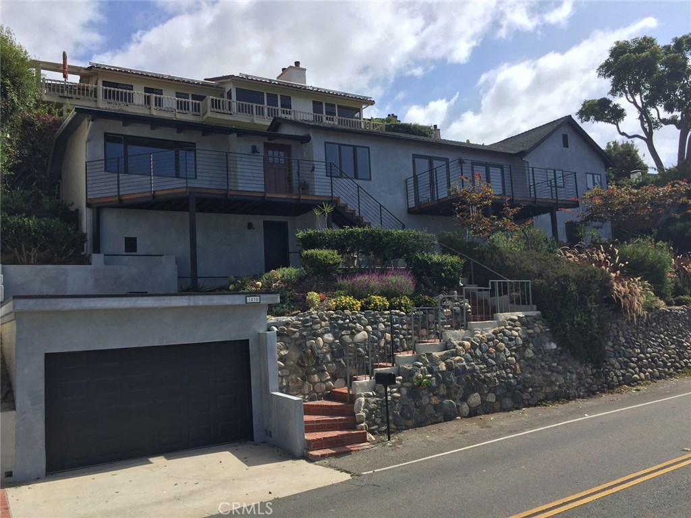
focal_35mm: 29
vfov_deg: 48.2
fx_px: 579
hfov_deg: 61.7
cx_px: 346
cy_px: 259
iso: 32
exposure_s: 1/2475
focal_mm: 4.15
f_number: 2.2
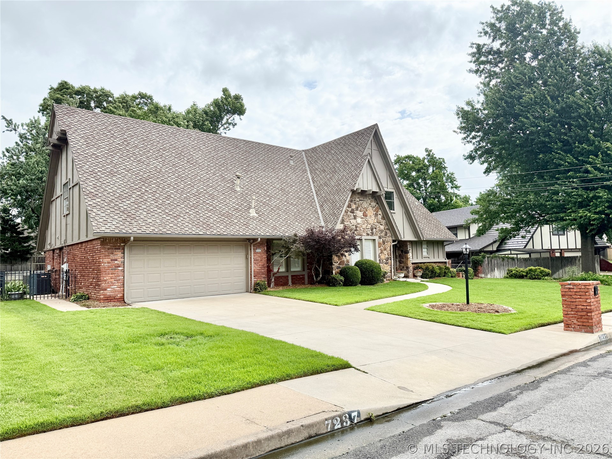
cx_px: 306
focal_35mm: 24
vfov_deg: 56.8
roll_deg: +1.5
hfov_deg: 71.6
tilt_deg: +4.6
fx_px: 424
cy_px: 230
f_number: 1.78
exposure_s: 1/6711
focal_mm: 6.76
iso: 100
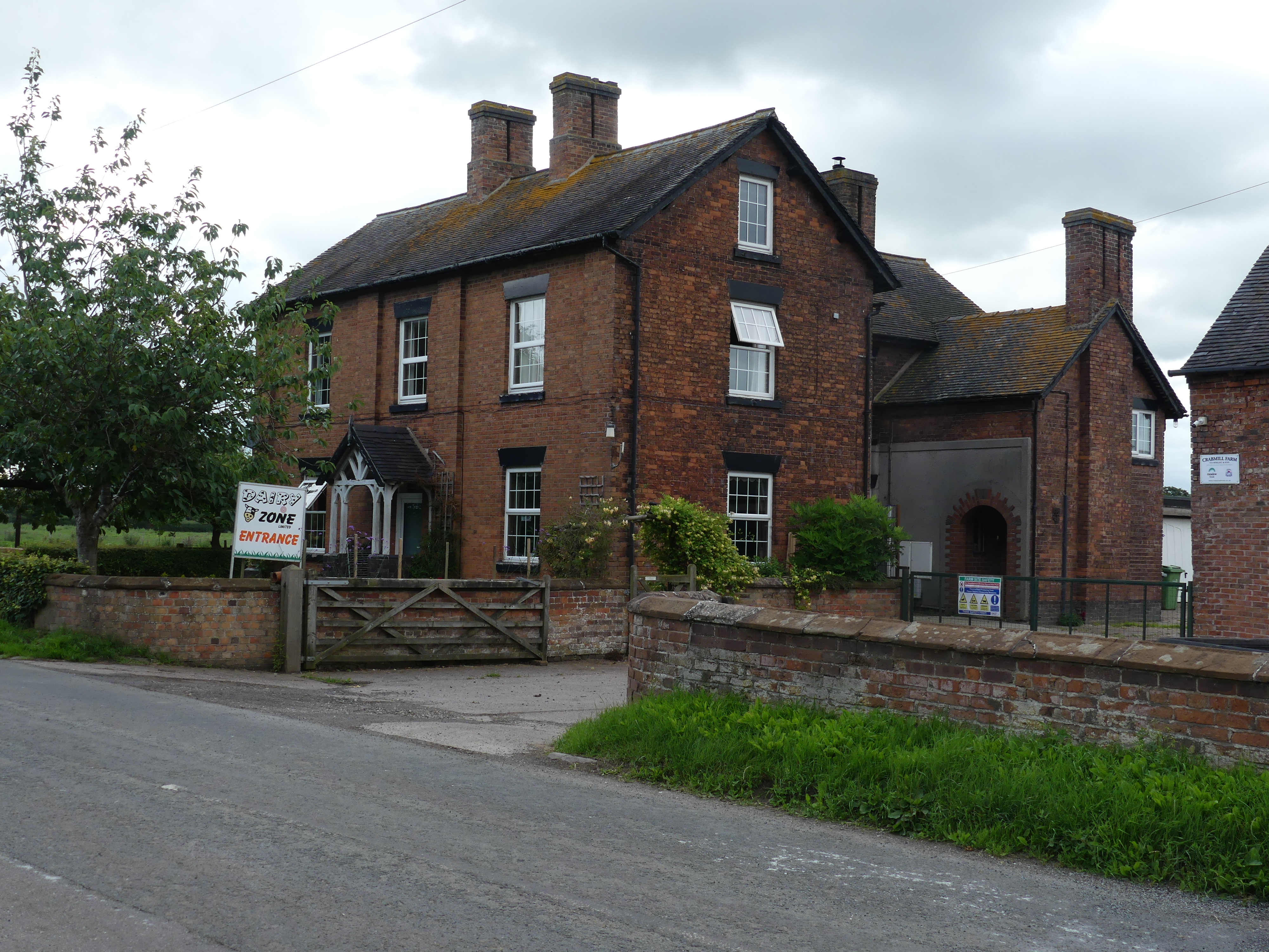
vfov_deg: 34.3
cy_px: 476
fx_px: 1540
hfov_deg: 44.8
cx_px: 634
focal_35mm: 42
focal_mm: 7.6
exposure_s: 1/400
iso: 100
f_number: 4
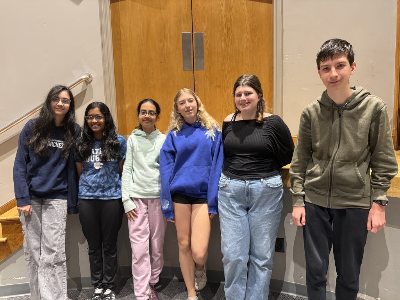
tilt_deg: -5.6
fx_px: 277
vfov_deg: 56.8
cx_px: 200
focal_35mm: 24
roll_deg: +1.2
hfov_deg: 71.6
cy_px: 150
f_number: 1.78
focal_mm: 6.76
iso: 500
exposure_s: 1/60
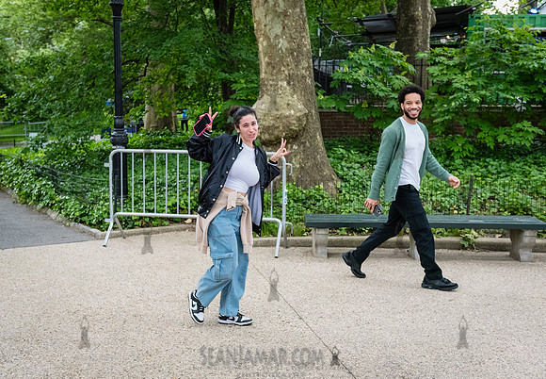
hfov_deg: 43.4
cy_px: 174
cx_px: 239
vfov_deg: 30.9
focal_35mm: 45
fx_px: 685
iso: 4000
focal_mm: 38
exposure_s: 1/800
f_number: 3.5
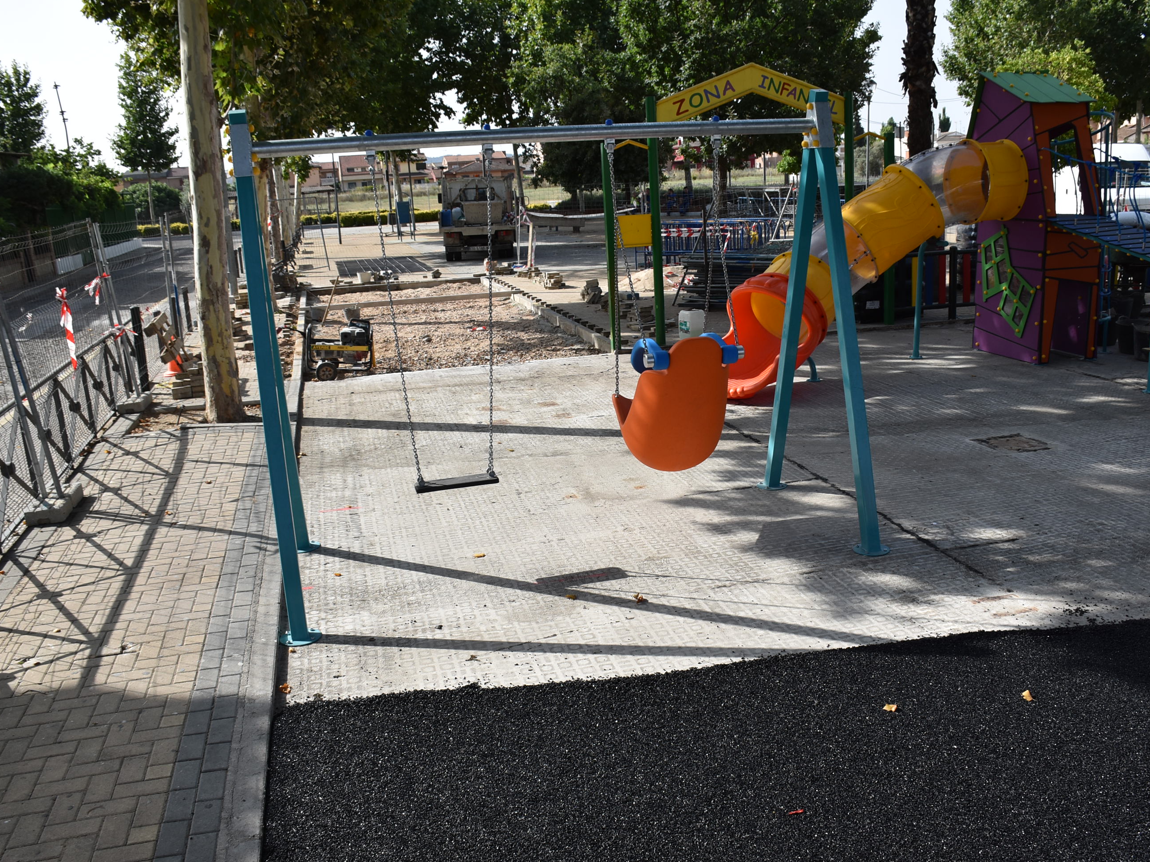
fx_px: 997
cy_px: 426
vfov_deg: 46.8
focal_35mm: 30
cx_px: 604
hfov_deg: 59.9
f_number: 9
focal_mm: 18
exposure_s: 1/320
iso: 200
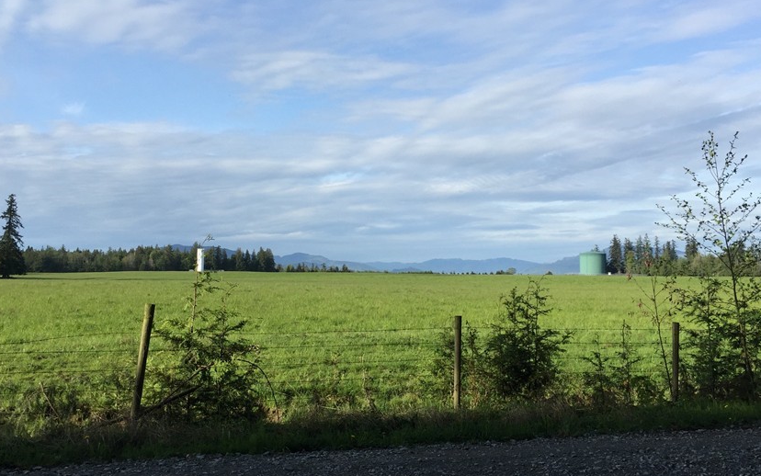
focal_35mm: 38
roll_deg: -1.3
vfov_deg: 33.6
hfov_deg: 51.5
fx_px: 788
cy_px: 215
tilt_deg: +5.7
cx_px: 373
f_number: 2.2
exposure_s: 1/1522
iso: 32
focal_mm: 4.15
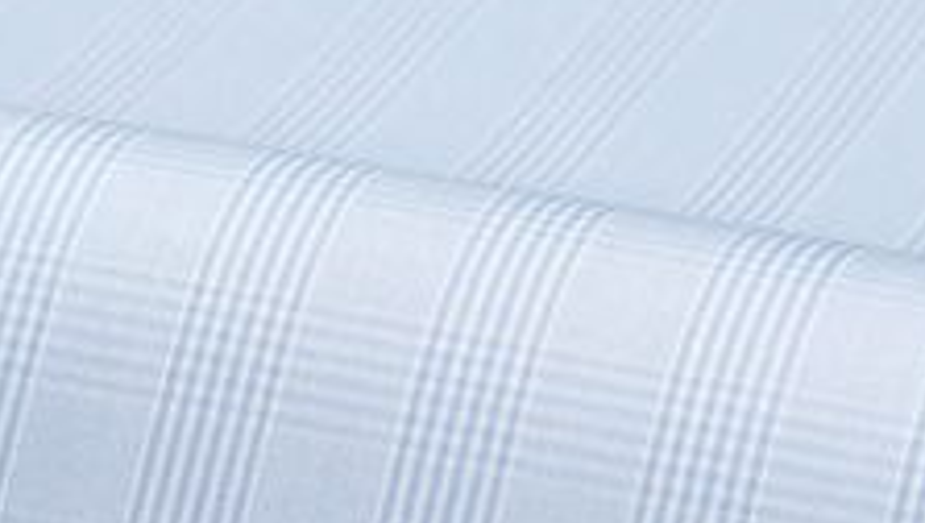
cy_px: 670
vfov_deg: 5.0
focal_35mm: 241
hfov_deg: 8.9
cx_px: 222
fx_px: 5917
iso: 100
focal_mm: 85
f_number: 8
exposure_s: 1/160
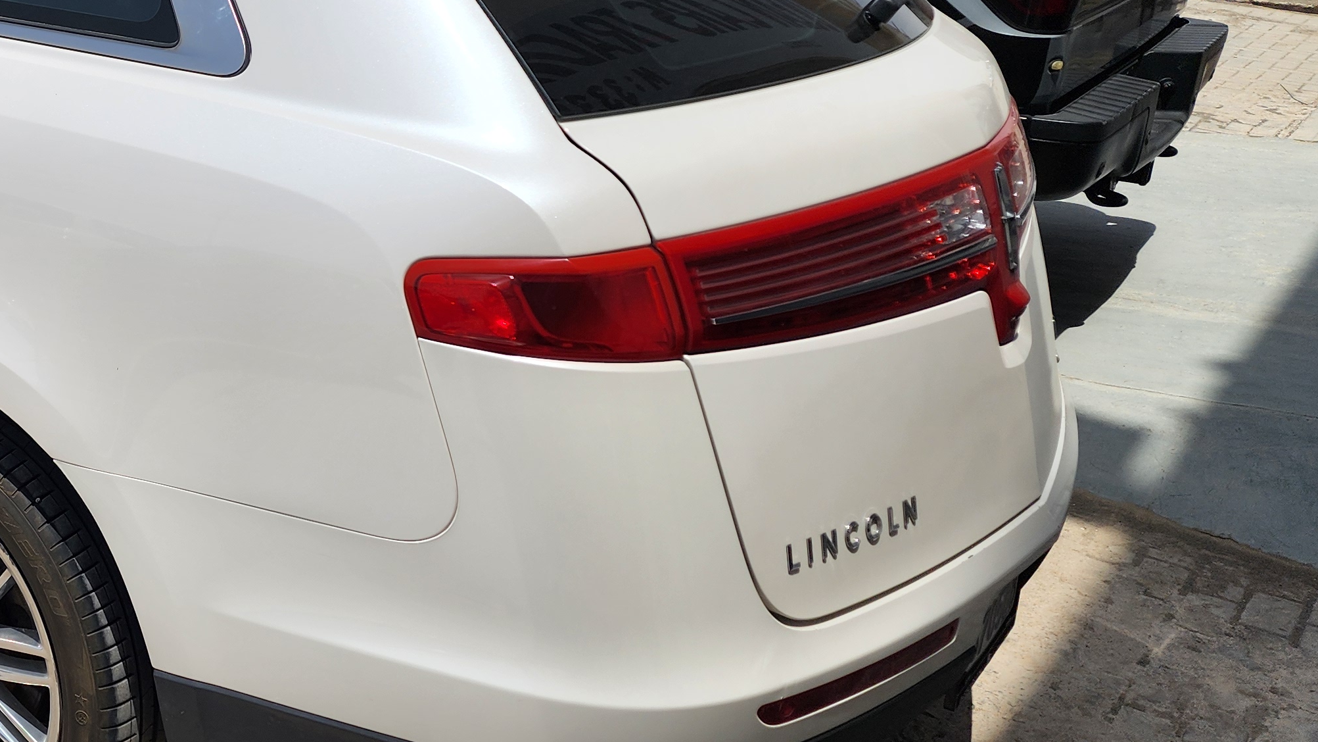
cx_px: 71
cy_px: 287
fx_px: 1747
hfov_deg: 37.8
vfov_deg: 23.9
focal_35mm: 50
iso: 12
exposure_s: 1/2271
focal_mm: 6.4
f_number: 1.8
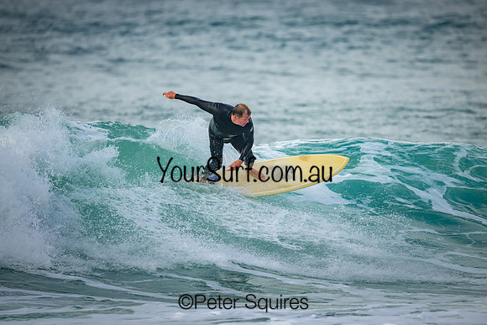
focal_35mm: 800
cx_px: 244
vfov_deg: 1.7
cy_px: 162
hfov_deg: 2.6
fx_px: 10824
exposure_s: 1/2000
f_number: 6.3
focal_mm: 800
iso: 1000
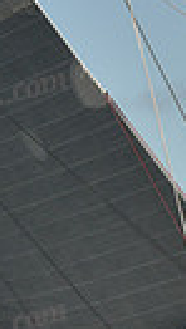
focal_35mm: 601
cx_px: 199
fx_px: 5253
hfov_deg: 2.0
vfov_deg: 3.6
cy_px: 443
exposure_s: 1/1000
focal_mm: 130
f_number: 8
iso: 320
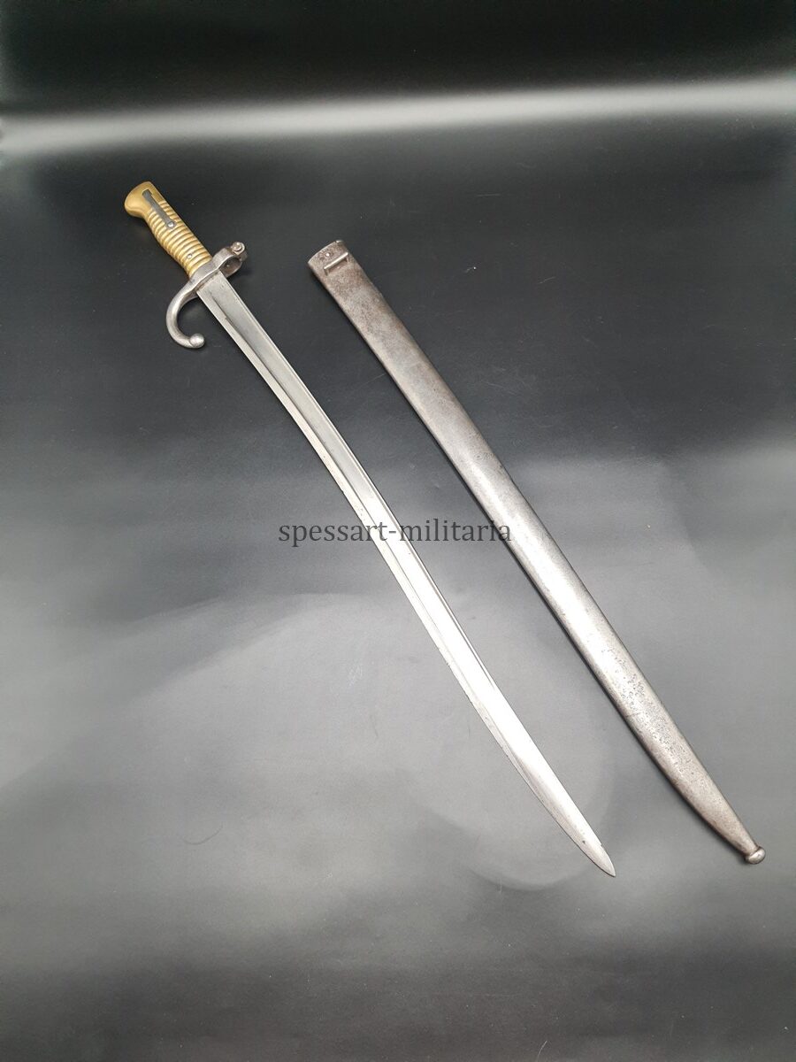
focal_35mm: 26
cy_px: 531
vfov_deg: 67.3
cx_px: 398
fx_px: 797
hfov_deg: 53.1
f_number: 1.7
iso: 160
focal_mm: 4.32
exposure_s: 1/100
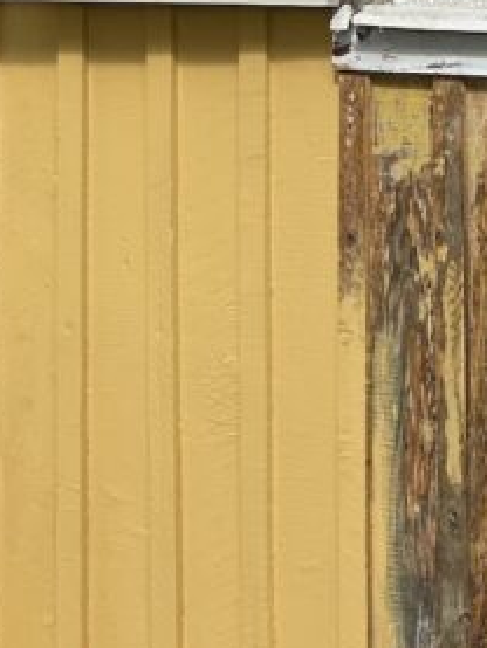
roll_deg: +0.1
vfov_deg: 10.1
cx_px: 136
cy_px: -143
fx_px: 3599
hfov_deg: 7.7
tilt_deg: +2.9
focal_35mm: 192
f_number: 2
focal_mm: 6
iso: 25
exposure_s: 1/432
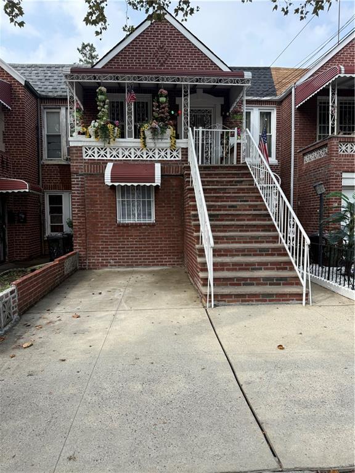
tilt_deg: -3.0
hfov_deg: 56.8
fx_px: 328
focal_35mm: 24
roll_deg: +2.4
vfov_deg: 71.6
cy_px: 236
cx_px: 178
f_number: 1.78
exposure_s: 1/2611
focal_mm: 6.76
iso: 100
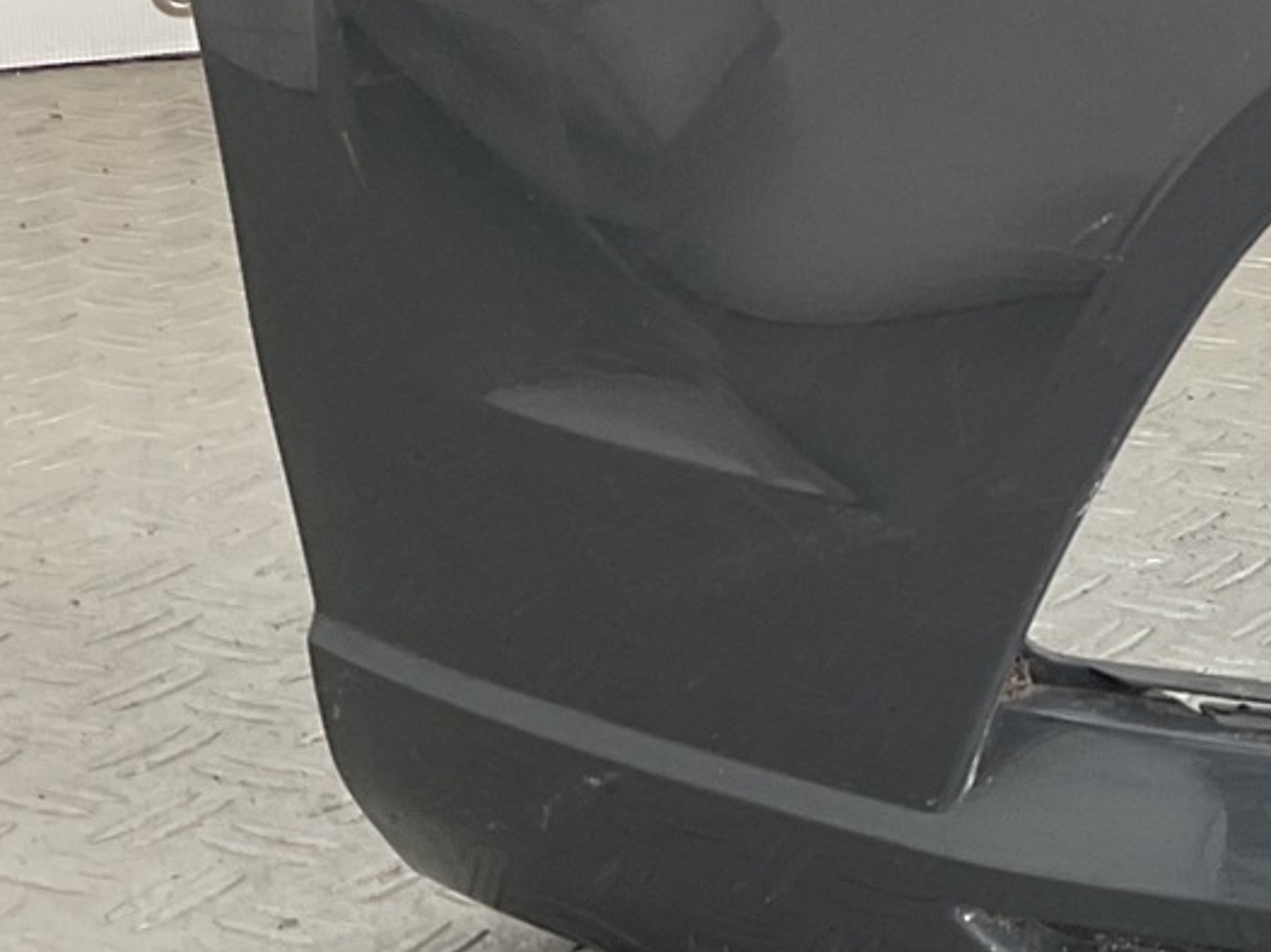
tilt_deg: -16.0
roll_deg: -3.8
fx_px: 4075
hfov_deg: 16.3
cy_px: 255
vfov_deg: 13.3
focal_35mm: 111
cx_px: 1872
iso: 16
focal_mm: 3
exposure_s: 1/100
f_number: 1.8
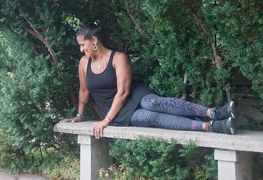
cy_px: 89
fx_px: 368
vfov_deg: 27.5
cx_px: 109
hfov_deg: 39.2
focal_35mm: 50
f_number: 2
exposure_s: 1/2500
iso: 2500
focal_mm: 35
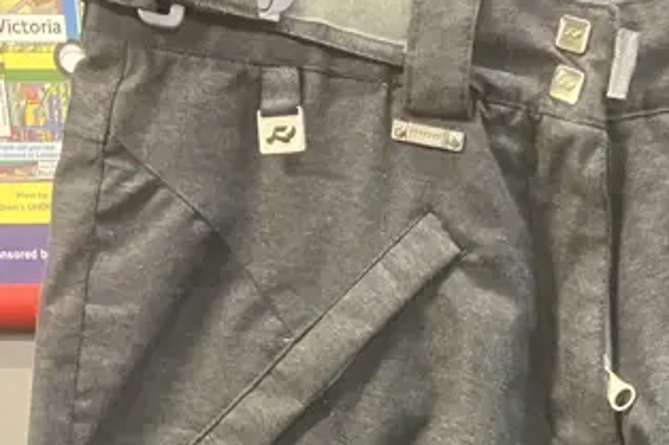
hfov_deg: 21.2
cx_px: 552
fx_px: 1764
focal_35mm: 95
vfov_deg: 12.6
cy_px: 901
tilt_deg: -20.0
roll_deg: +0.1
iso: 400
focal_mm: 3.99
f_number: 1.8
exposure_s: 1/33
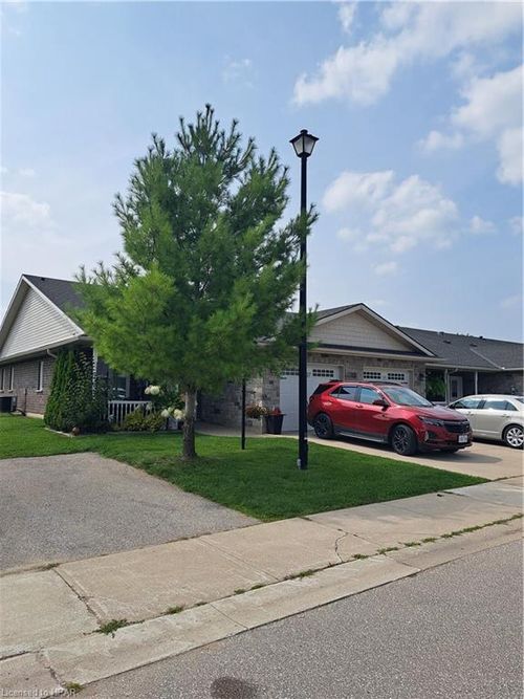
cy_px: 350
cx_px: 262
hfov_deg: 56.8
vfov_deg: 71.6
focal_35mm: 24
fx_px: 485
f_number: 1.8
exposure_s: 1/1634
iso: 50
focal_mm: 5.23
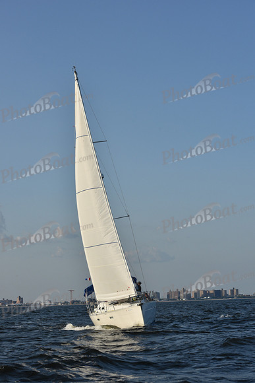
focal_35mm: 70
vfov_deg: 28.8
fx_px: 743
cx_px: 128
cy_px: 192
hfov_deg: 19.5
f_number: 10
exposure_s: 1/1000
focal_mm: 70
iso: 320
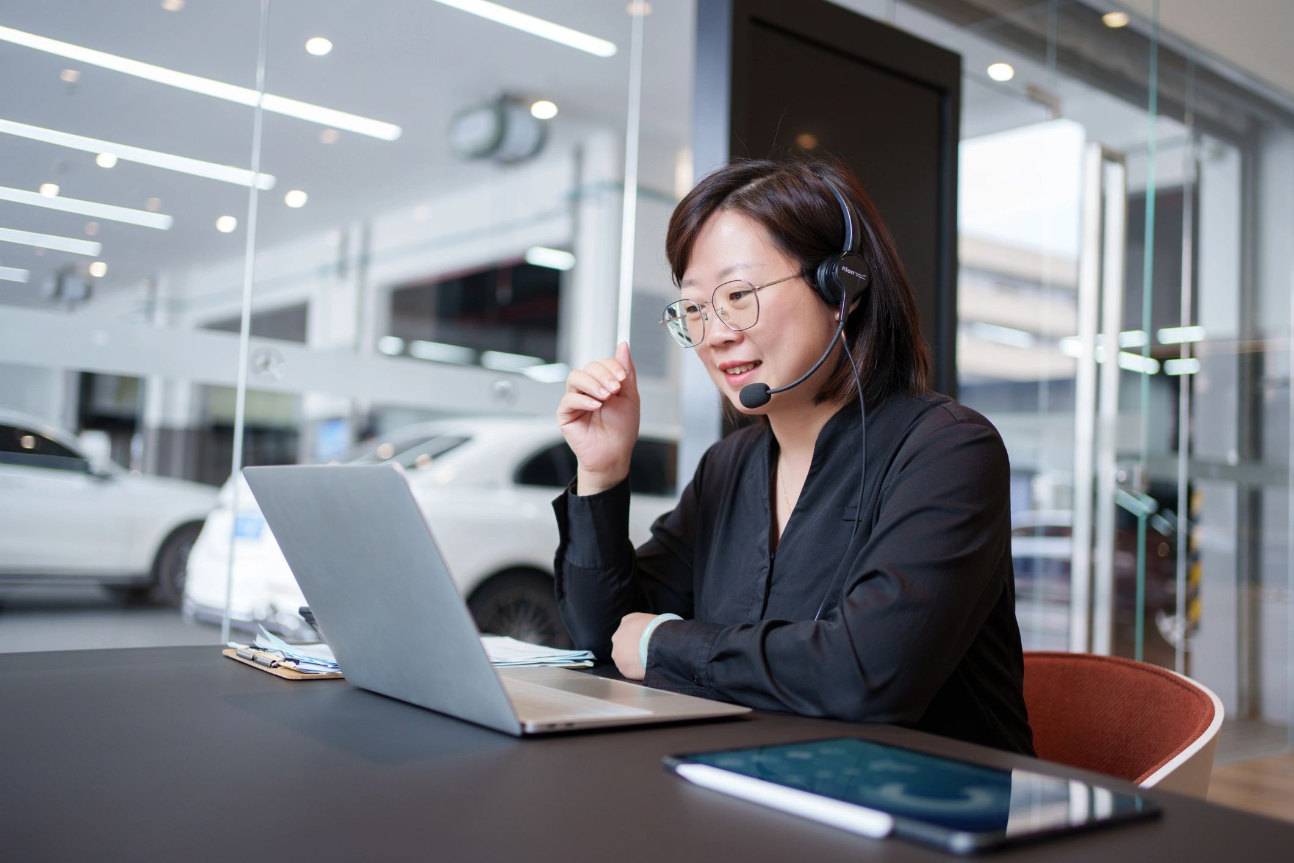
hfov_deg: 54.4
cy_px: 432
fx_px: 1258
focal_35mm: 35
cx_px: 647
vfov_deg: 37.9
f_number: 2
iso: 100
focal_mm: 35
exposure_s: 1/80
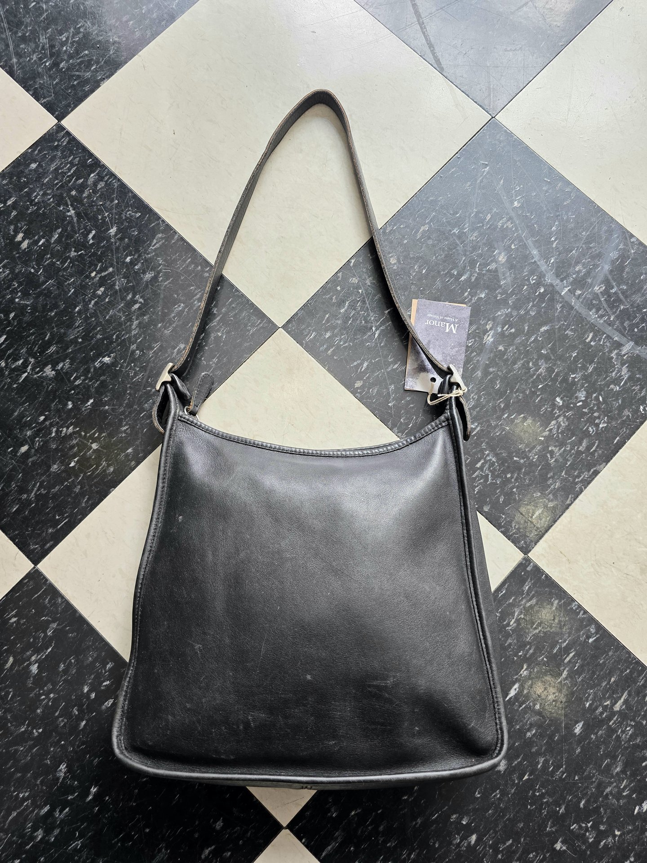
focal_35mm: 23
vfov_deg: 73.9
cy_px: 432
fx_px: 573
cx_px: 324
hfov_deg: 58.9
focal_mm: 6.3
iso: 160
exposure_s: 1/120
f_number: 1.7
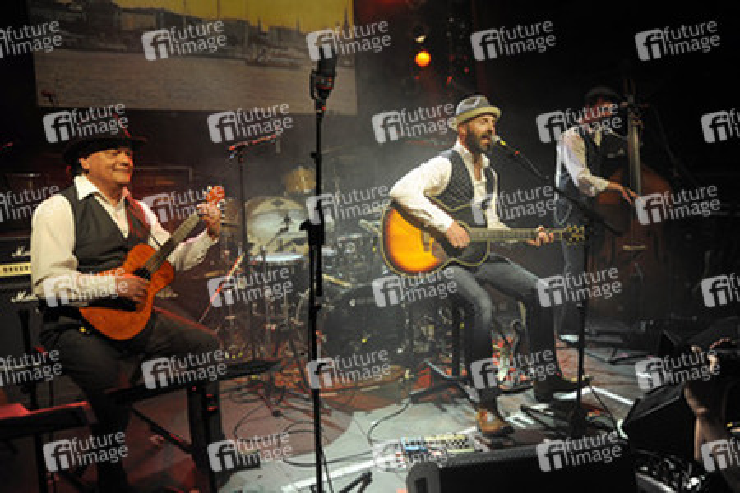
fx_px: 493
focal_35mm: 24
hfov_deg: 73.7
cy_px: 246
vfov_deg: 53.1
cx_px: 370
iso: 1600
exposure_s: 1/320
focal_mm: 24
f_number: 3.5
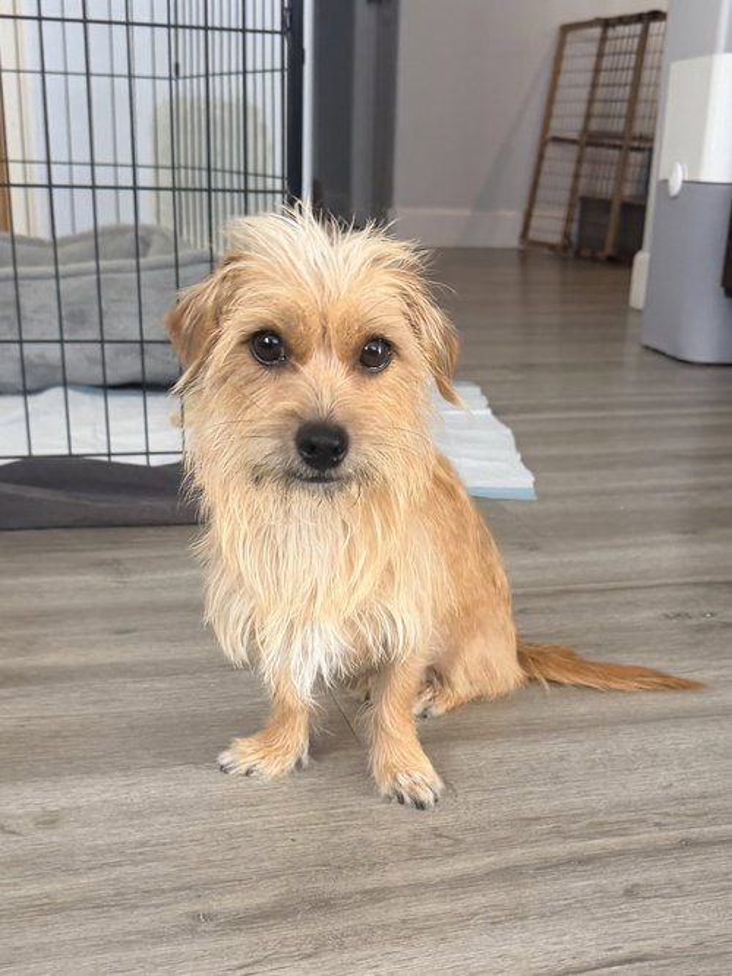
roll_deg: -2.3
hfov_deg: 56.8
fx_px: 677
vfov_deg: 71.6
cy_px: 488
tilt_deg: -21.5
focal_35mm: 24
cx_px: 366
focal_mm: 6.76
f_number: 1.78
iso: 200
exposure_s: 1/87
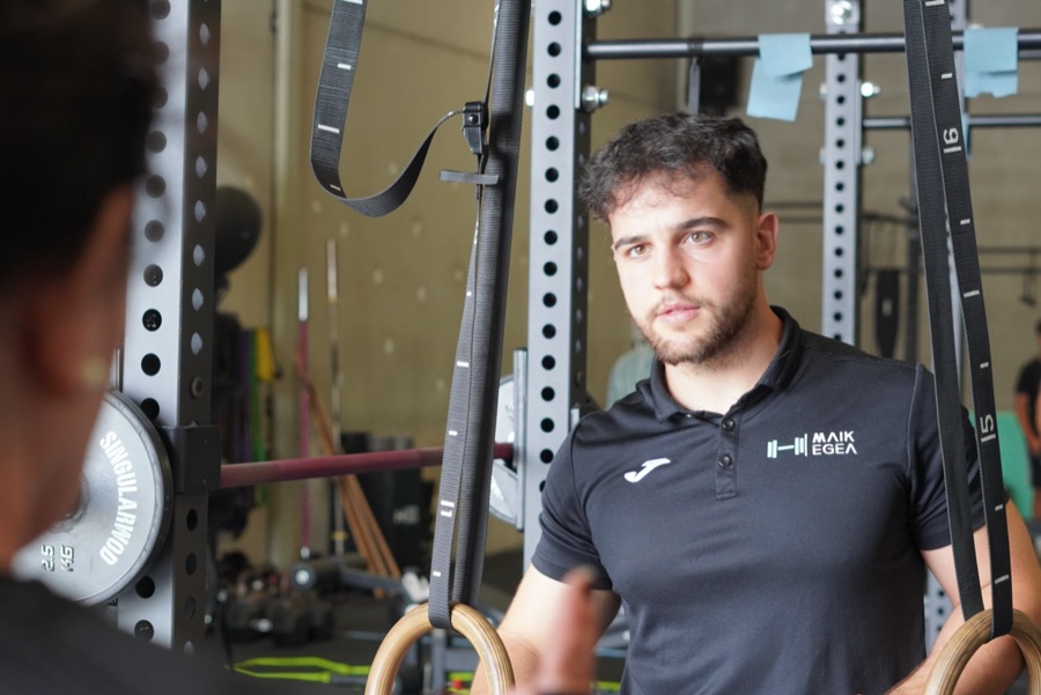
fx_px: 2170
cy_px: 348
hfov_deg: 27.0
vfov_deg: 18.2
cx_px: 520
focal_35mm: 75
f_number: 4
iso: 1250
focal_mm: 50
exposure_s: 1/160
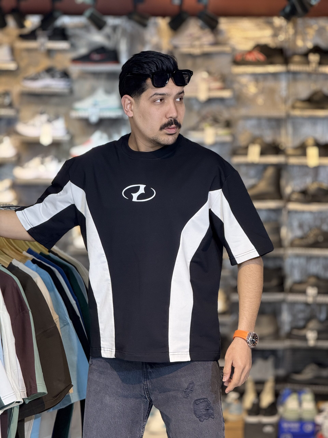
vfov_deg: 16.4
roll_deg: -0.4
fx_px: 1516
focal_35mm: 120
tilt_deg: -2.5
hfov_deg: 12.3
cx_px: 164
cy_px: 219
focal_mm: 15.66
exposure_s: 1/100
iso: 160
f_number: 2.8
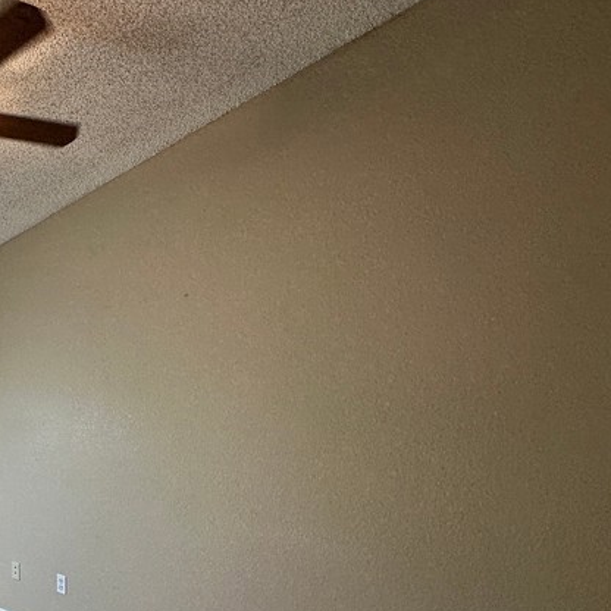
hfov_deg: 43.2
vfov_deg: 53.2
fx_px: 599
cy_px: 398
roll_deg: +0.0
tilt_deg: +2.6
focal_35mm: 30
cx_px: -47
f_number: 2.2
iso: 125
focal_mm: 2.22
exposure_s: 1/120
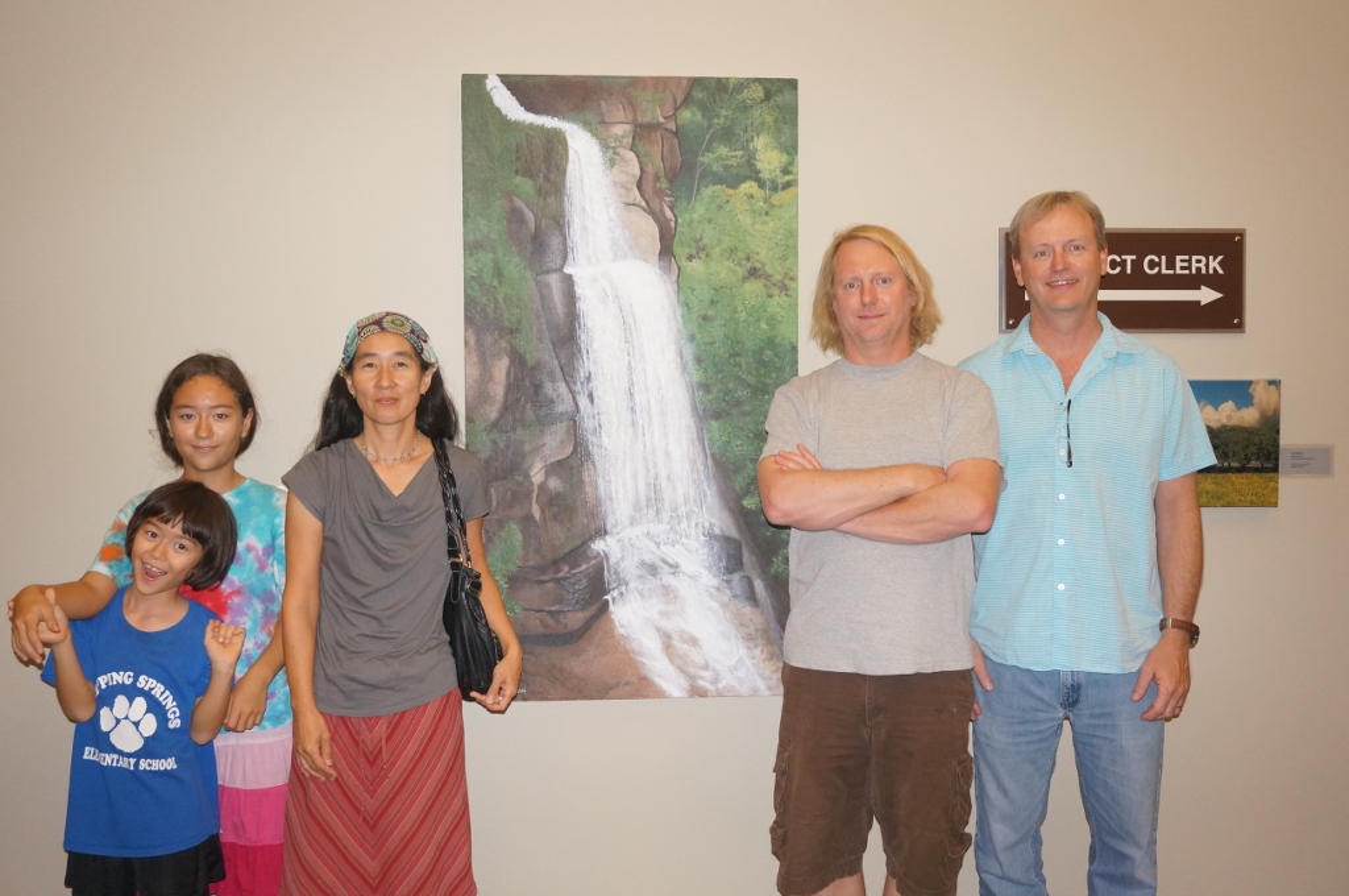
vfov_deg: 36.8
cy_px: 448
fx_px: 1347
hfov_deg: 53.2
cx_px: 674
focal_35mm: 36
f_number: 4.5
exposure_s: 1/80
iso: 1250
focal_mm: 24
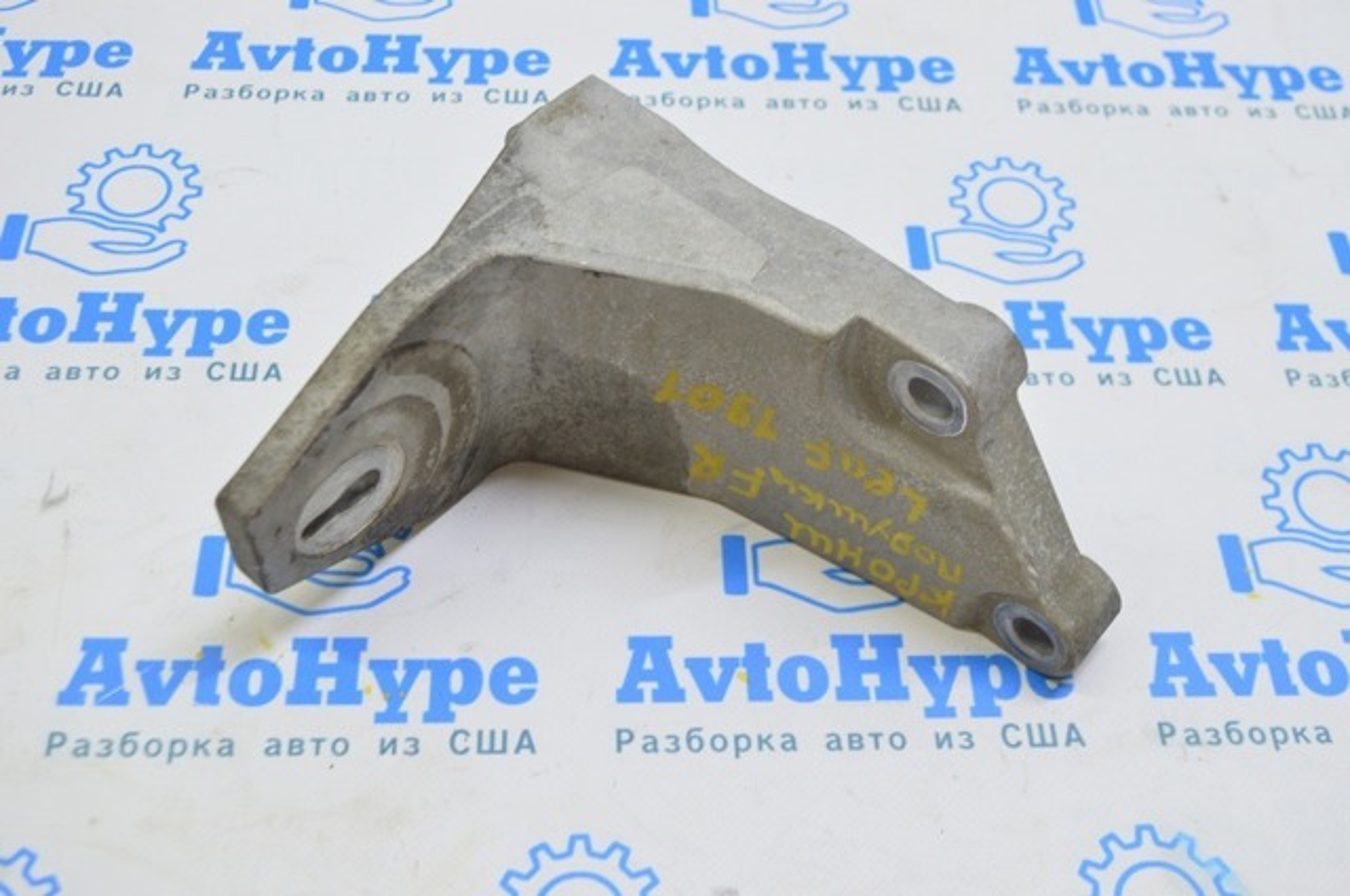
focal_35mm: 44
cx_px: 675
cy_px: 448
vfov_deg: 30.8
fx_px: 1629
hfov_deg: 45.0
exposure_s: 1/20
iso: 400
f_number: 5.6
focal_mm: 29
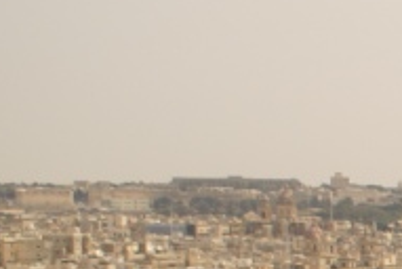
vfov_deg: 7.5
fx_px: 1980
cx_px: 966
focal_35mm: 177
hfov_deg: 10.1
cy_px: 520
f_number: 4
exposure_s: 1/1250
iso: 100
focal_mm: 22
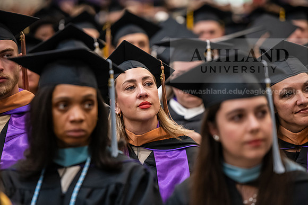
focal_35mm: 170
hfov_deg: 12.1
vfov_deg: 8.1
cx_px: 154
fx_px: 1455
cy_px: 102
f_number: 3.2
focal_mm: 170
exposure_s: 1/200
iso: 3200
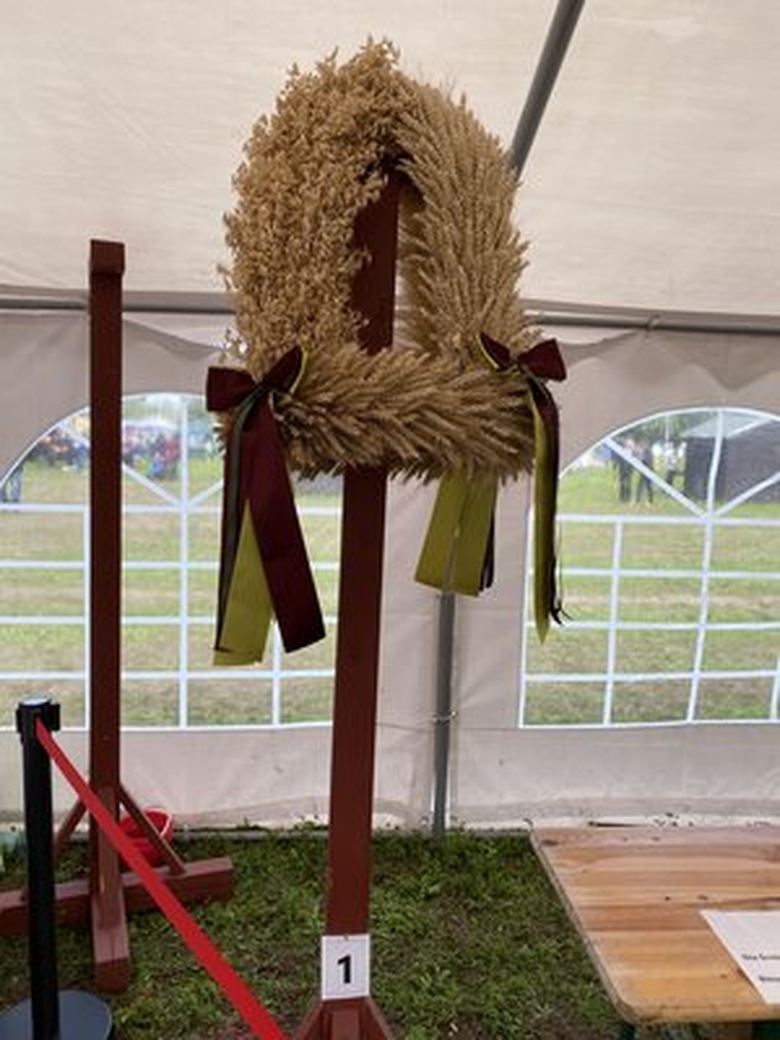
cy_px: 520
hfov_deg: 53.1
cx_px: 390
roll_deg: -2.0
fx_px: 781
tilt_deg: -5.2
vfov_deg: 67.3
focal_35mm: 26
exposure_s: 1/389
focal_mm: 4.25
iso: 32
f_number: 1.8
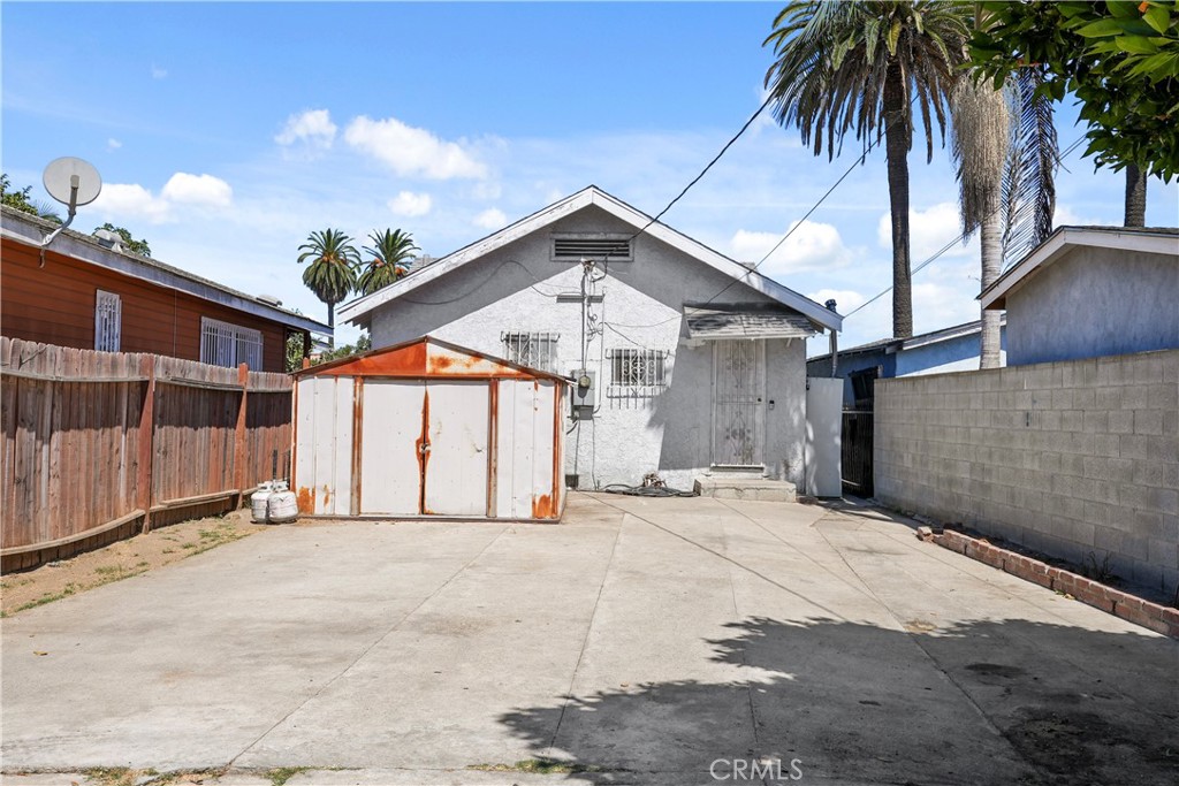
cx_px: 590
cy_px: 393
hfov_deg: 62.8
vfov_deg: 44.3
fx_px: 966
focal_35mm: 30
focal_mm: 29.5
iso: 100
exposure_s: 1/125
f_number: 13
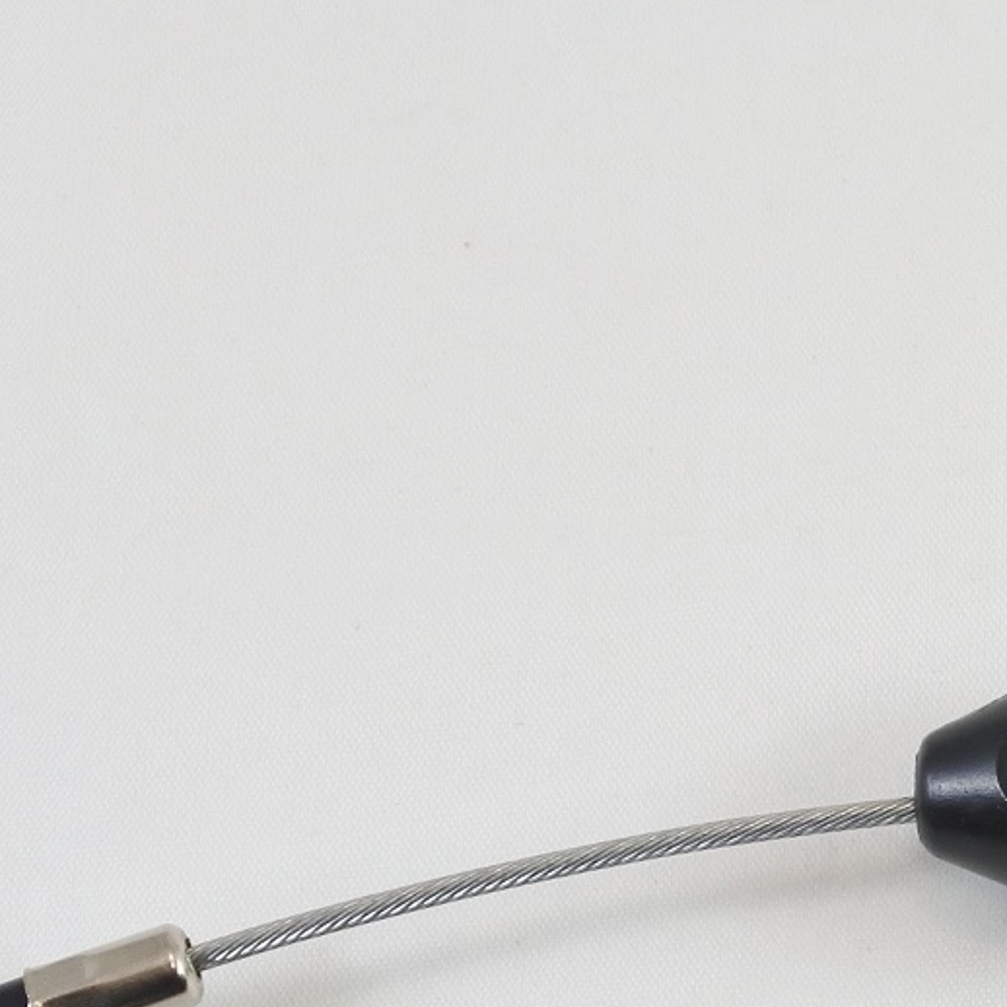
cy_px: 956
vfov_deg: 15.7
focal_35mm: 109
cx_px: 1267
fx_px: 3587
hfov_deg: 15.3
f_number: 4.5
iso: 400
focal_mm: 16.1
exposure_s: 1/125
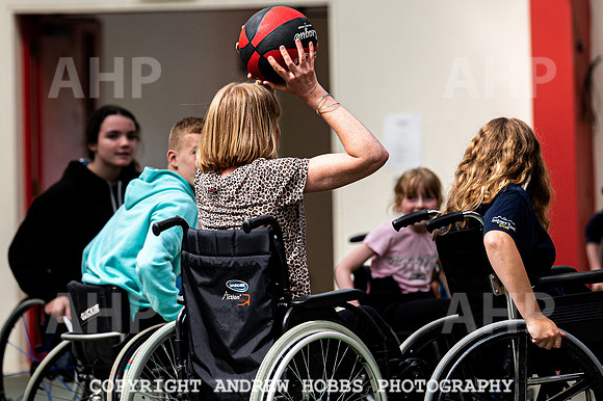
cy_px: 137
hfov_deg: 9.9
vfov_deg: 6.6
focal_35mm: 208
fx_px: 3479
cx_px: 270
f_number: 3.2
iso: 500
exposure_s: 1/500
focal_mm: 150
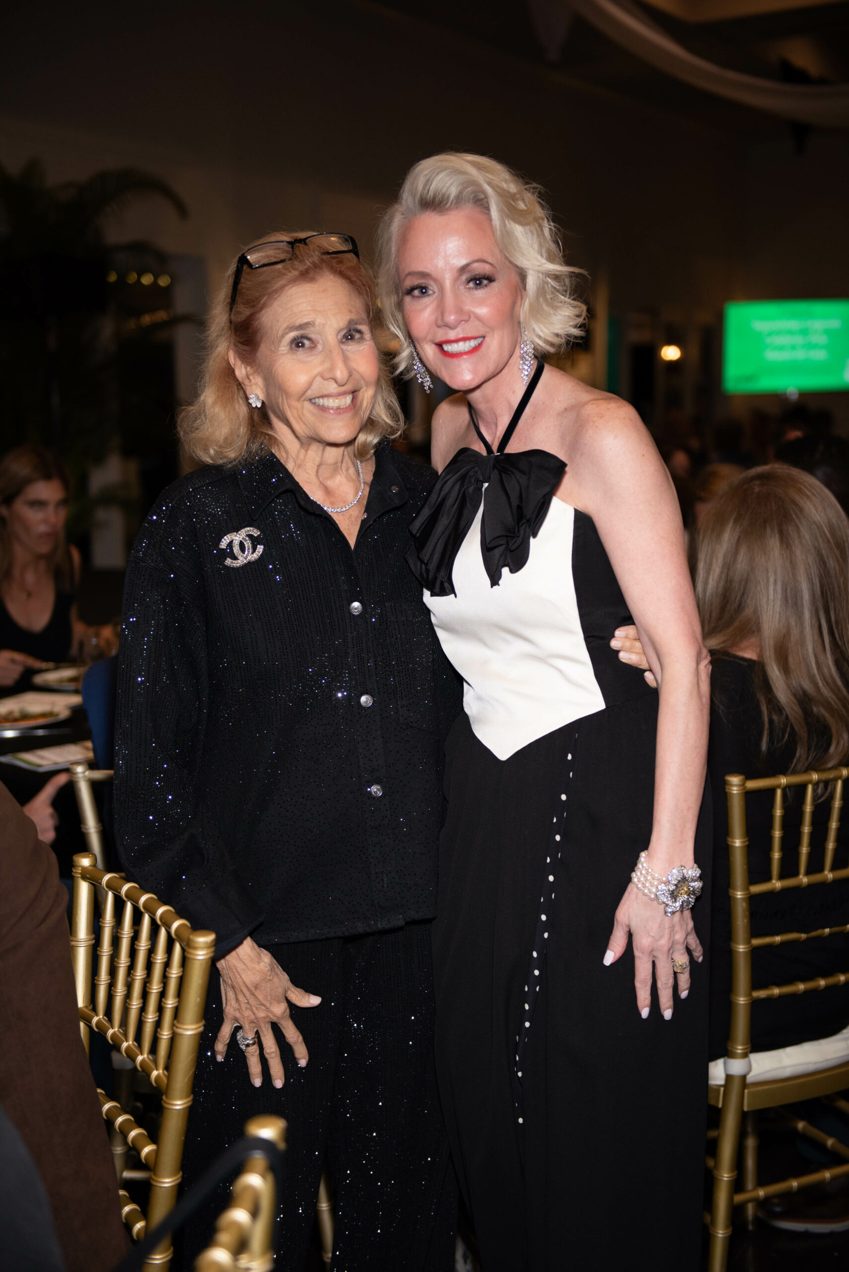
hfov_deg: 28.1
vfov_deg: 41.1
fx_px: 1696
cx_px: 424
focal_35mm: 48
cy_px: 636
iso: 500
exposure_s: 1/200
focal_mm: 48
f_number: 2.8
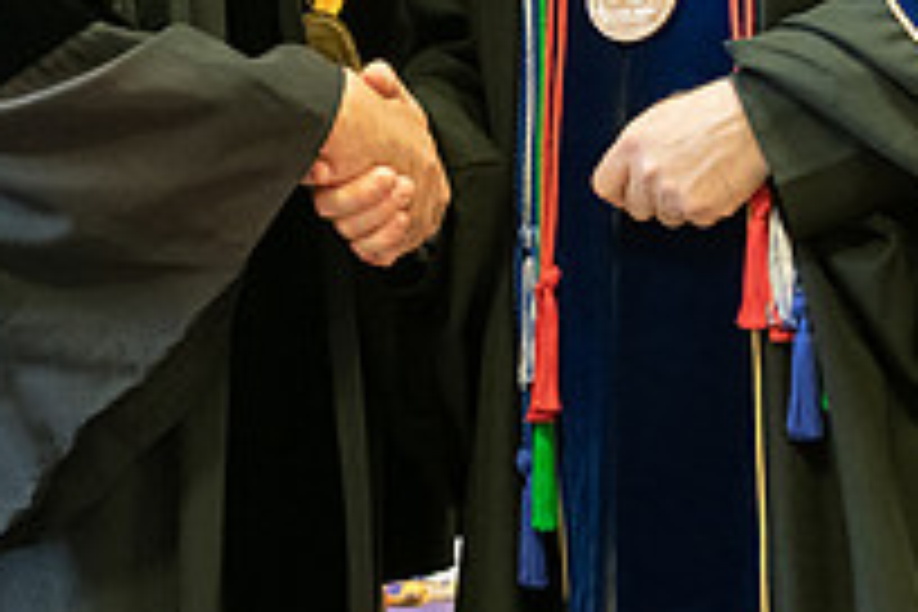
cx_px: 486
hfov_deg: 9.1
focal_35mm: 227
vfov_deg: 6.0
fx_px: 5788
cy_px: -34
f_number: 3.5
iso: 2500
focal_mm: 80
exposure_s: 1/200
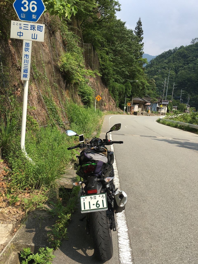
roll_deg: -5.3
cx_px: 99
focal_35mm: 29
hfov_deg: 48.2
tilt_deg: -6.6
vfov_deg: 61.7
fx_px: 221
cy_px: 132
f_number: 2.2
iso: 25
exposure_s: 1/1131
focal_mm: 4.15
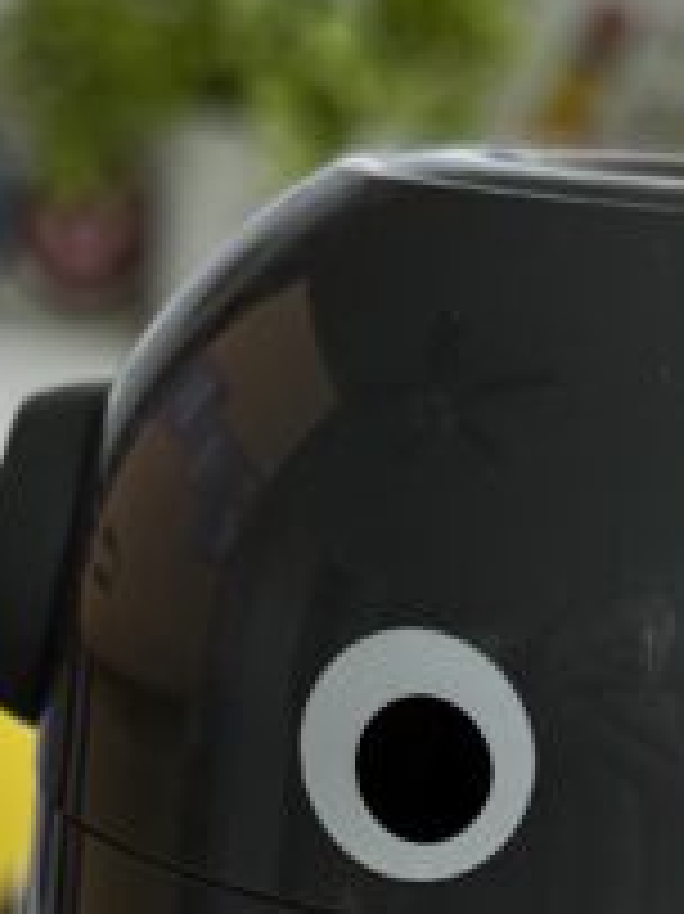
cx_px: 315
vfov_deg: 15.8
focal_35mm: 121
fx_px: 3191
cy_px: 1031
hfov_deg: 12.2
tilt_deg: -18.2
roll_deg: -3.9
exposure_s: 1/121
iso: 160
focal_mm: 6.76
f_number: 1.78
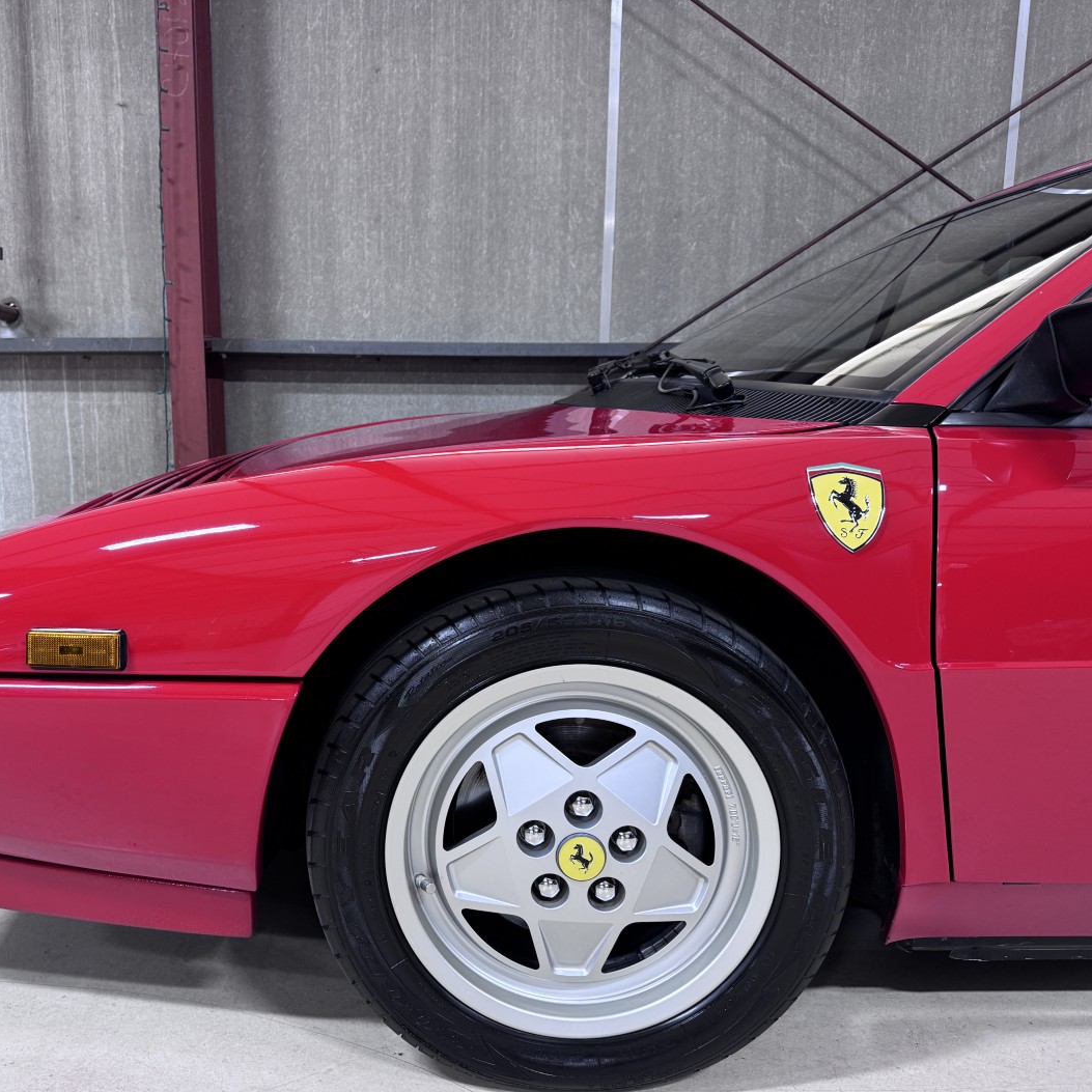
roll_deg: +0.1
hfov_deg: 54.9
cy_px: 557
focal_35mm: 29
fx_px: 1035
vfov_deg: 55.6
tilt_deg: -10.0
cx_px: 396
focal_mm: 6.76
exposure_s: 1/60
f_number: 1.78
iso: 160
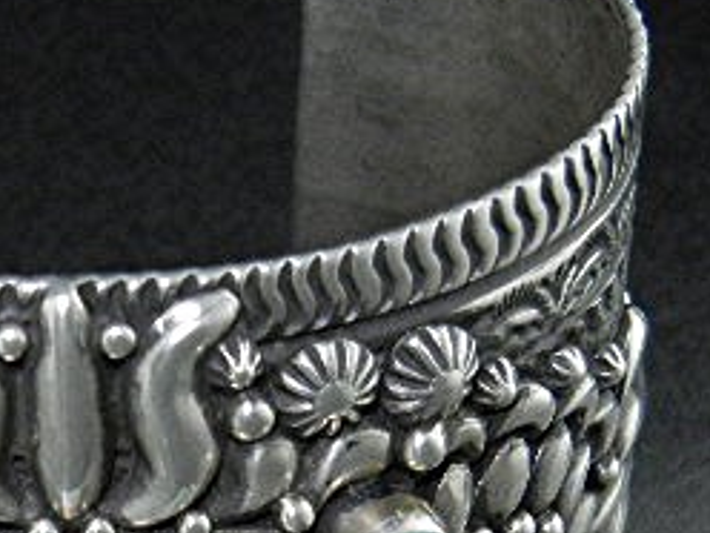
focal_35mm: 116
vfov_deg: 12.6
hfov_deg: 16.7
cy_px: 507
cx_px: 37
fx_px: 2379
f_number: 7.6
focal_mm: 8.1
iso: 800
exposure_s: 1/30
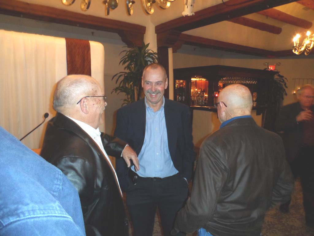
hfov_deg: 71.6
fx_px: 218
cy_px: 118
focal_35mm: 24
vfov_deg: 56.8
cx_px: 157
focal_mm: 4
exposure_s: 1/15
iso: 400
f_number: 3.2
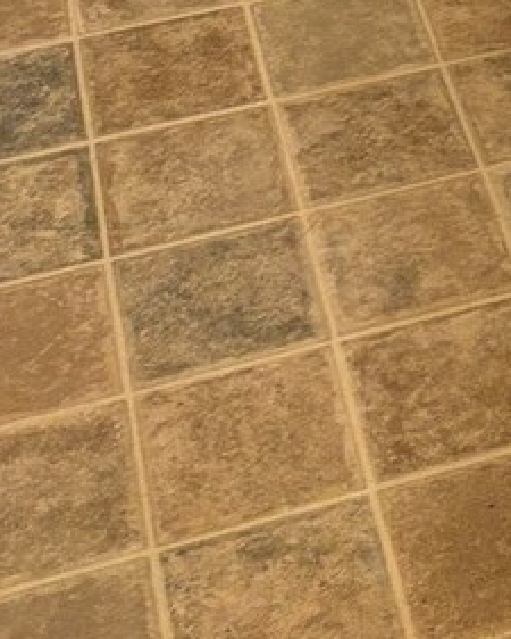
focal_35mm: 130
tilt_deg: -15.7
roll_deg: -1.8
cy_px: -887
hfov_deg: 11.3
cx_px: 840
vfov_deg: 12.0
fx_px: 2456
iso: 100
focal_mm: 5.96
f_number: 1.6
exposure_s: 1/60
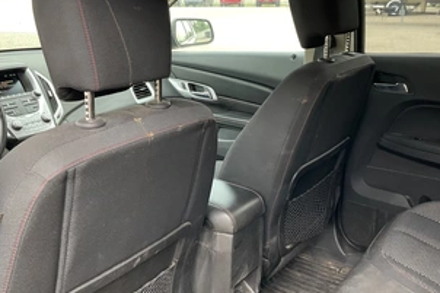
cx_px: 226
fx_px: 489
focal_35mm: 40
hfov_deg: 48.5
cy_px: 115
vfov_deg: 33.2
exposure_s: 1/122
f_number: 1.8
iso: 64
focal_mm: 3
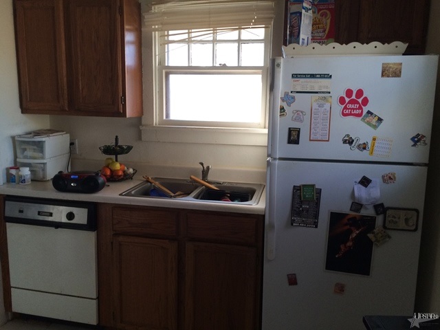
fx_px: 381
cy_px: 165
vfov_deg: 46.8
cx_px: 220
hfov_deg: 60.0
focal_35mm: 30
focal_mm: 4.12
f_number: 2.2
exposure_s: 1/30
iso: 64
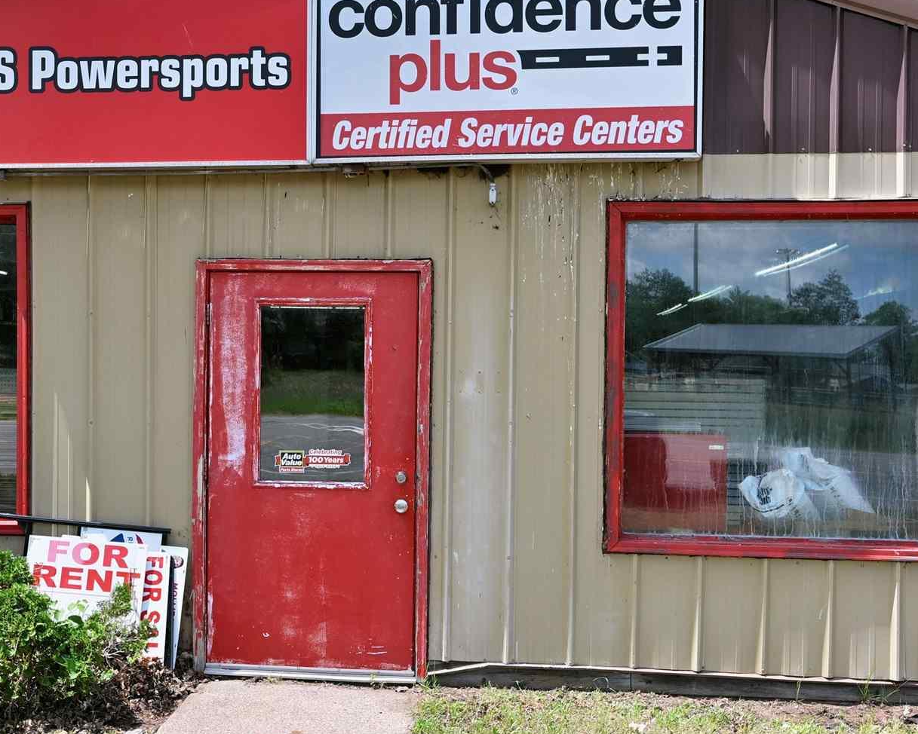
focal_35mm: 45
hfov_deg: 40.9
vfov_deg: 33.4
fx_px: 1223
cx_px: 357
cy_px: 381
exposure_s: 1/800
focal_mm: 19
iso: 250
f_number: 5.6
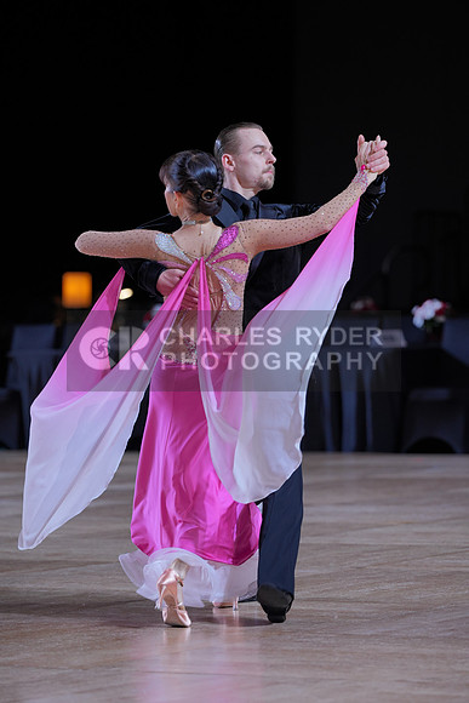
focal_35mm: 180
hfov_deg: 7.6
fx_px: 3515
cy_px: 352
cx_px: 234
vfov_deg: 11.4
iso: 500
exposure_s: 1/400
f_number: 4
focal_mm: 180
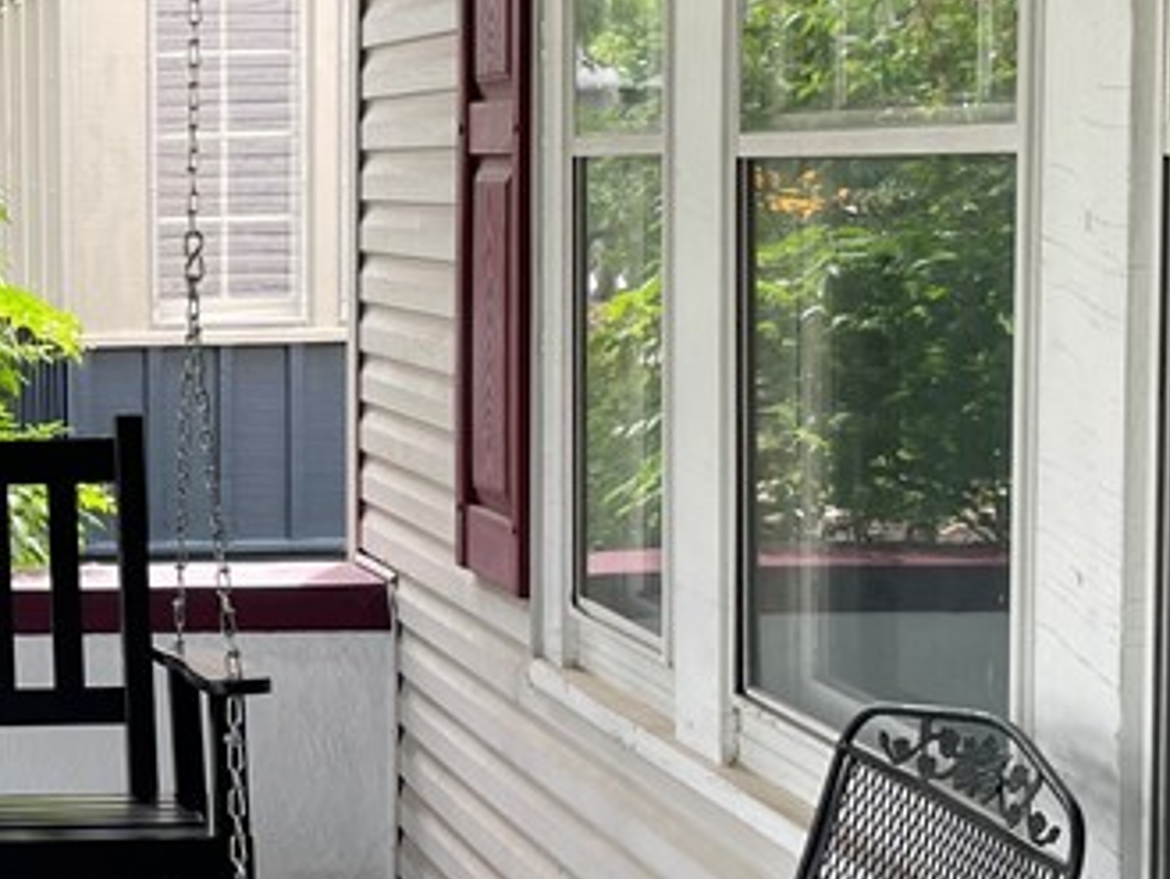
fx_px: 2739
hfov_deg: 22.5
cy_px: 448
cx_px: -178
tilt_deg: -5.2
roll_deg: +1.8
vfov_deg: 18.2
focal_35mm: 81
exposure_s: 1/161
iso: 32
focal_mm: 4.2
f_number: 1.6
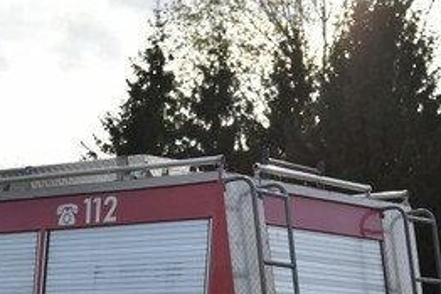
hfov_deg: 17.2
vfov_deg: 11.3
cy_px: 354
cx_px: 168
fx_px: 1458
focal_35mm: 119
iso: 400
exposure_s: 1/2000
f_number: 4
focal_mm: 38
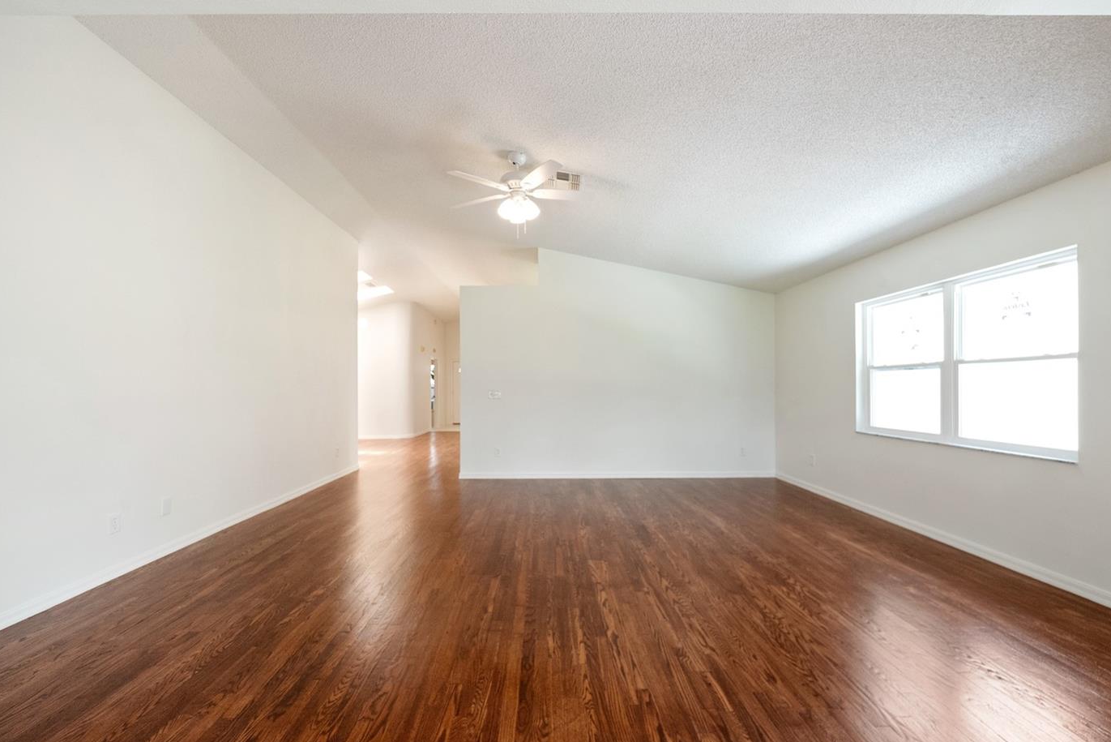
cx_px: 540
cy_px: 375
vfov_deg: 81.2
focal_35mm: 14
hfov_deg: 104.2
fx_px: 432
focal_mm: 12
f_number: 9
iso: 2000
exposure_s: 1/30
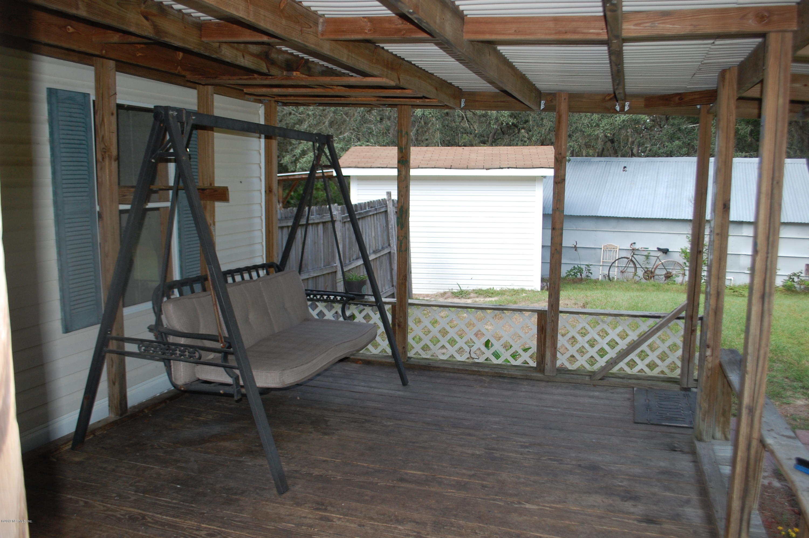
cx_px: 404
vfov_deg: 43.5
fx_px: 673
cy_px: 269
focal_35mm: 30
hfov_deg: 62.0
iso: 400
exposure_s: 1/500
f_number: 3.8
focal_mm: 20
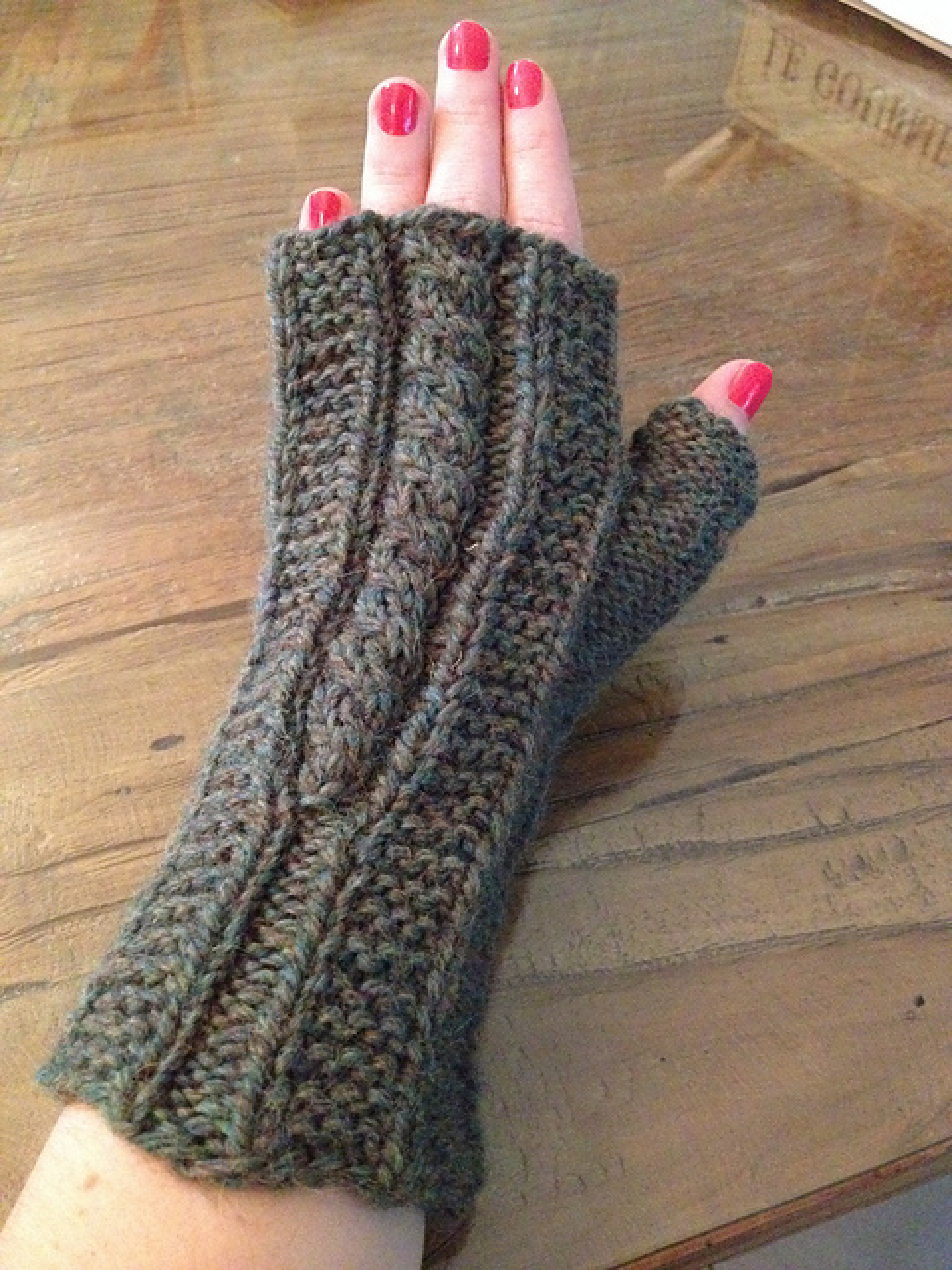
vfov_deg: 52.6
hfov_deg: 40.7
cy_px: 635
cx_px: 476
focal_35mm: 35
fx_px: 1283
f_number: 2.4
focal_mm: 4.28
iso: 800
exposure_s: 1/15
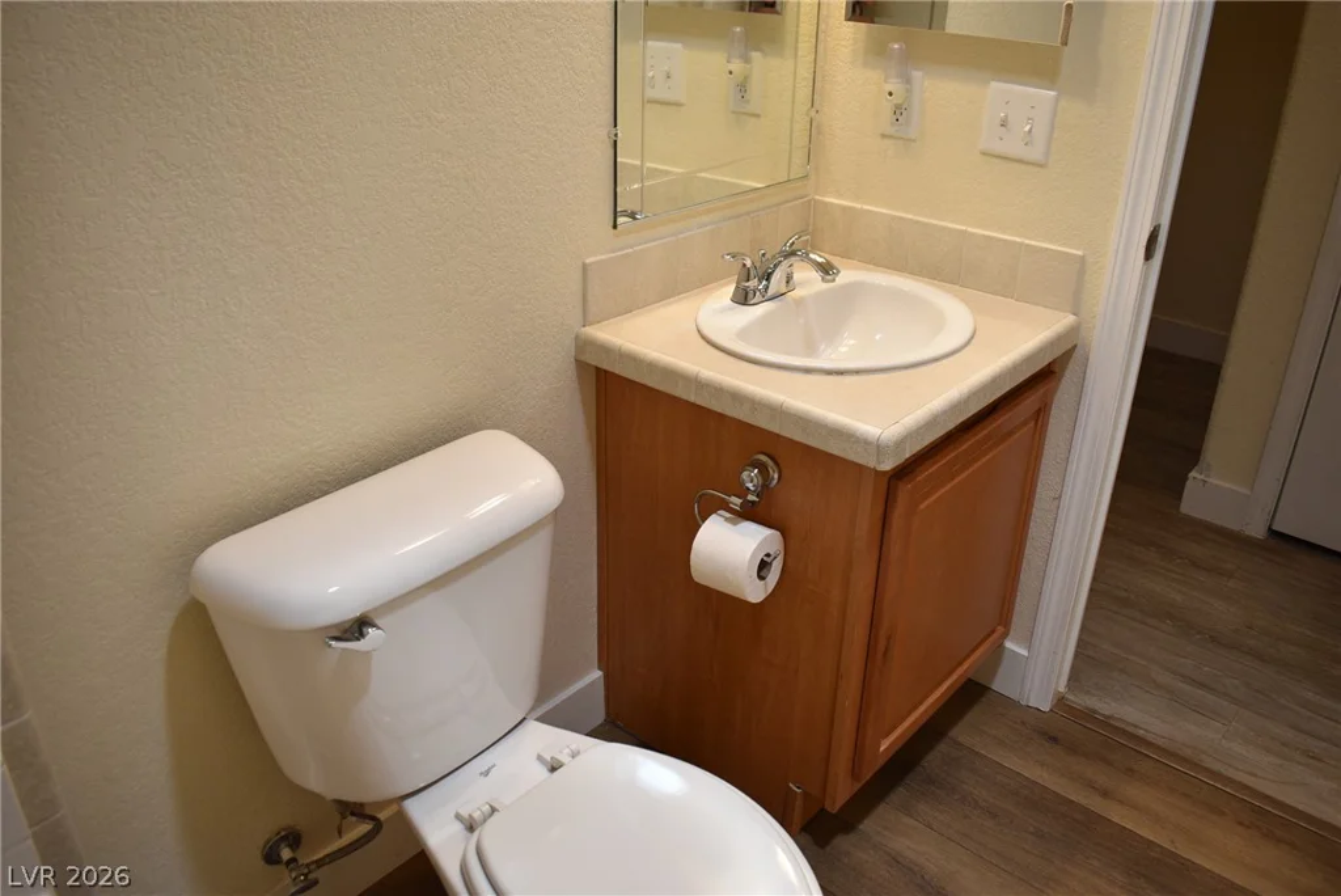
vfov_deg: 48.0
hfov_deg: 67.4
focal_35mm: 27
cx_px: 670
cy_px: 448
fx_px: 1006
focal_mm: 18
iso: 400
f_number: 4.5
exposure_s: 1/80
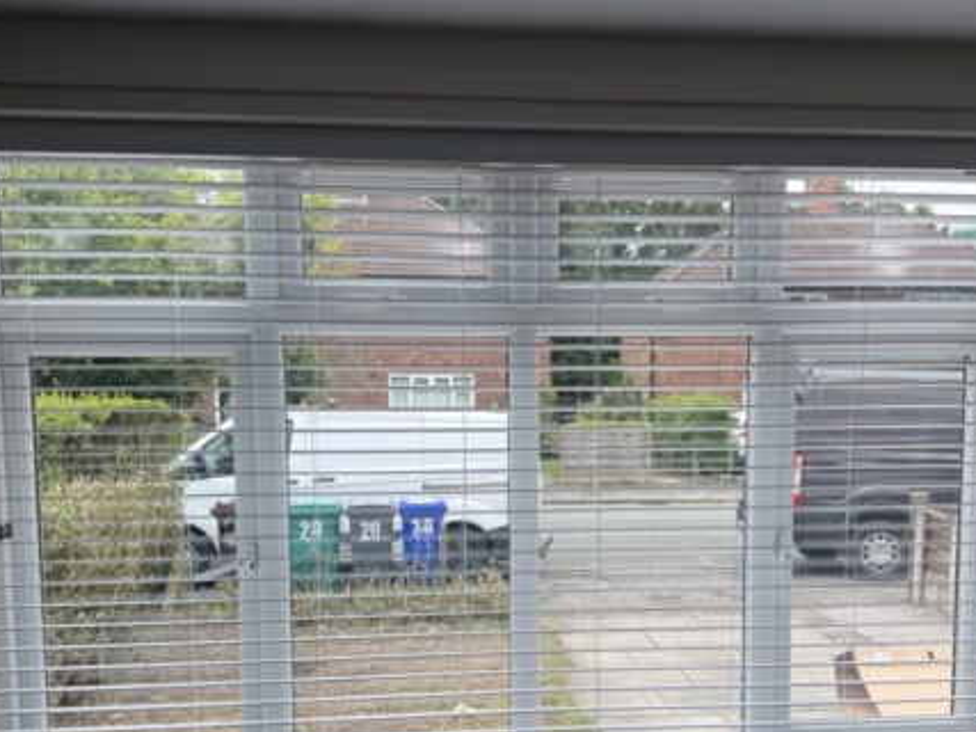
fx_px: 1015
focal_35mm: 36
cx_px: 535
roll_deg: -1.3
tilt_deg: -5.2
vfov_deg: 39.2
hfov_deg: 51.3
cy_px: 487
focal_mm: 6.76
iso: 80
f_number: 1.78
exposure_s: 1/683
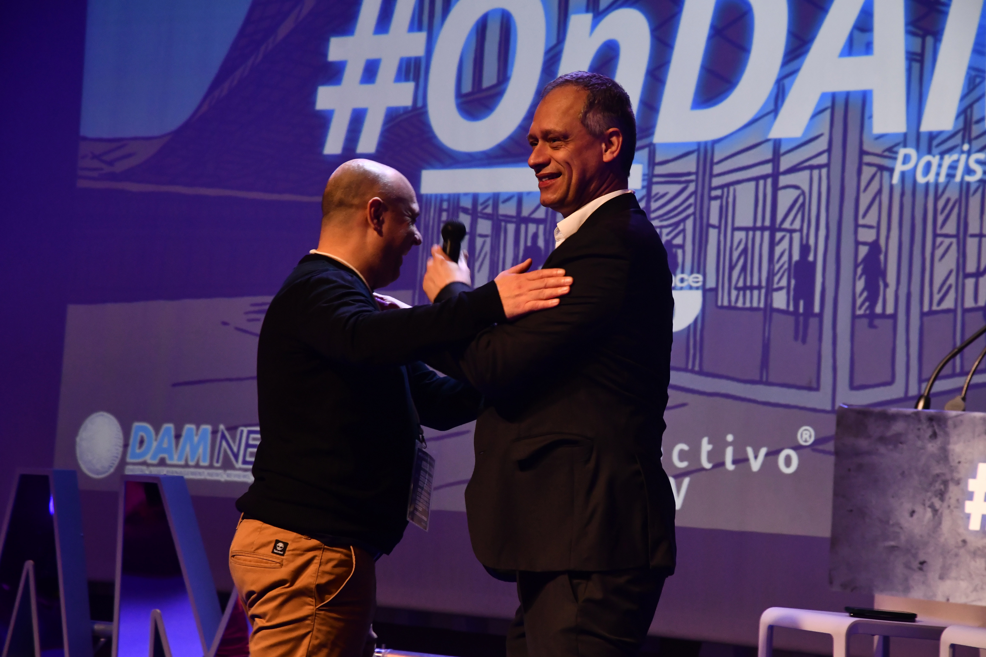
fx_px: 2711
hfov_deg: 20.6
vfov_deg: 13.8
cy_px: 328
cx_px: 493
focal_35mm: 99
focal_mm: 66
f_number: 5.6
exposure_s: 1/125
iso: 1600
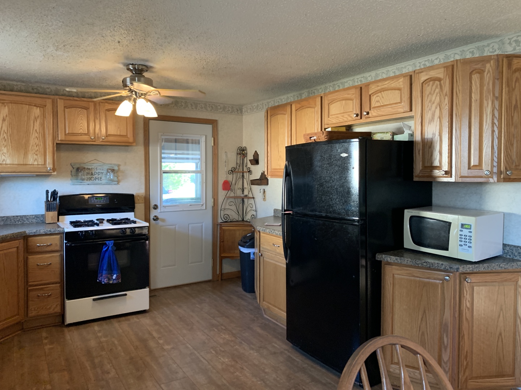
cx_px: 260
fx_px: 391
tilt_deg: -1.4
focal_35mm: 26
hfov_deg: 67.3
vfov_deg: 53.1
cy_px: 195
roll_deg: +0.1
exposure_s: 1/40
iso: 320
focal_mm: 4.25
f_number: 1.8
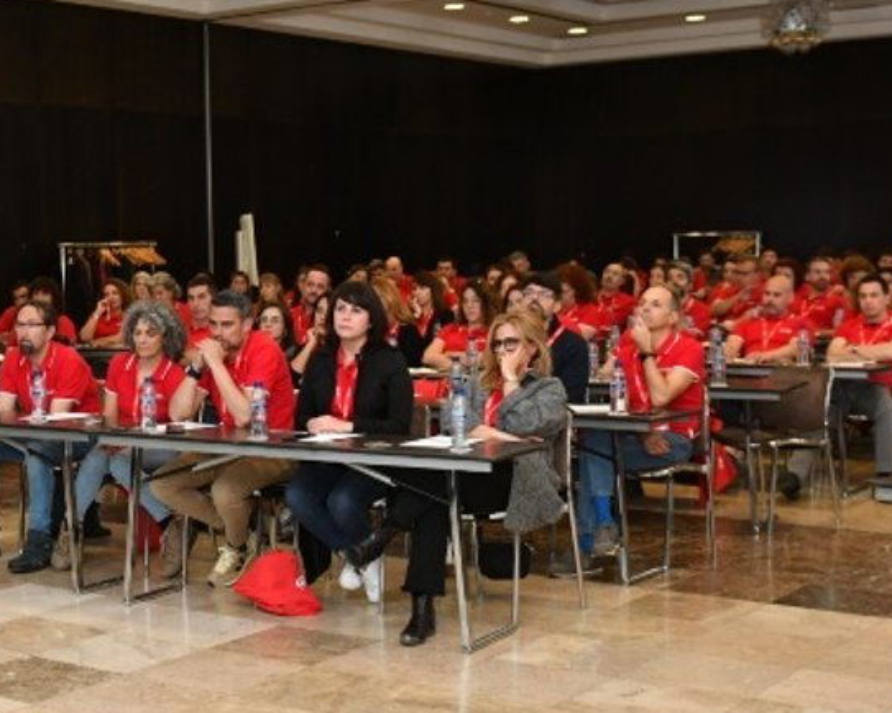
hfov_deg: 30.0
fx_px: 1610
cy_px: 398
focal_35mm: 61
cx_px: 138
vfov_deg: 25.0
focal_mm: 24
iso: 1250
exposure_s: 1/100
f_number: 2.8
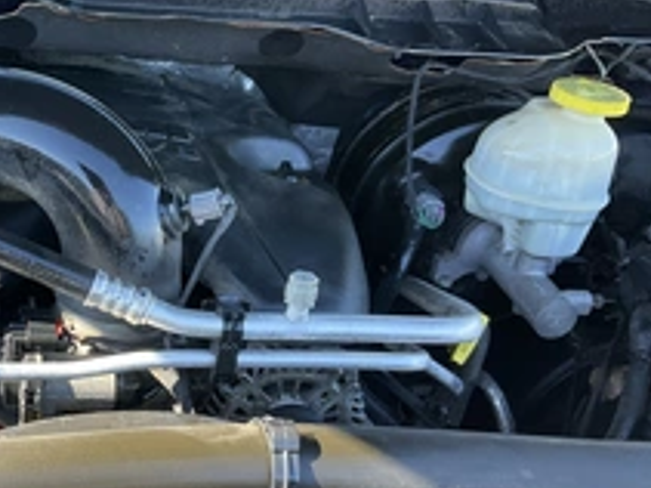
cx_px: 43
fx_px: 1034
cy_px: 256
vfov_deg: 26.5
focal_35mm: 55
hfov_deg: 32.8
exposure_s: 1/122
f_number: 1.8
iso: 40
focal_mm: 3
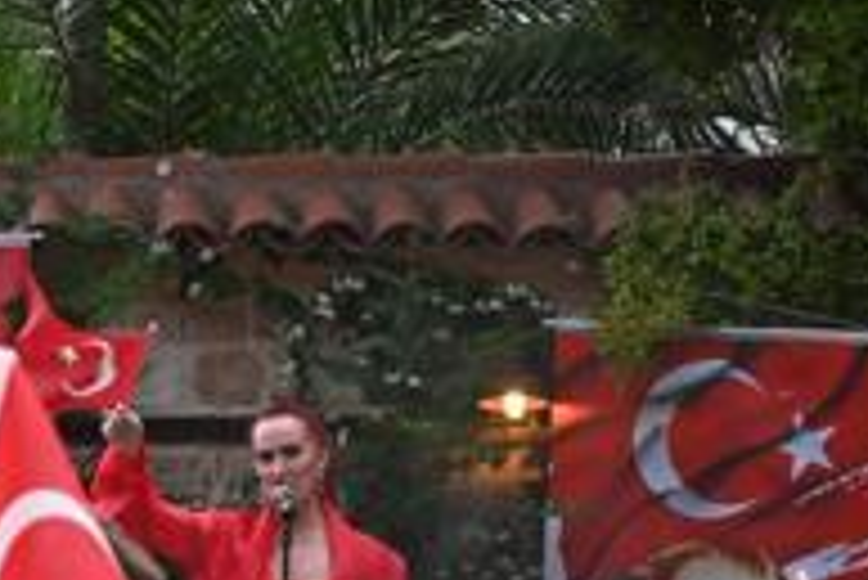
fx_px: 5381
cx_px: -90
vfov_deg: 6.1
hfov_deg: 9.1
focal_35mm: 223
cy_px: 665
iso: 5000
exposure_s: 1/200
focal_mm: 70
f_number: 8
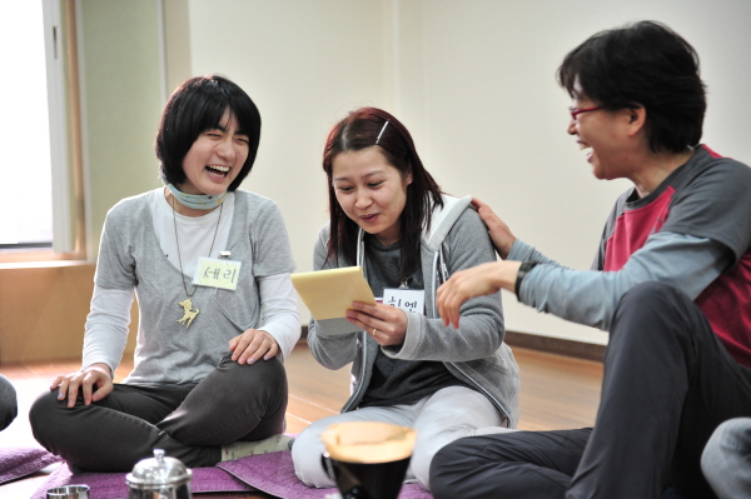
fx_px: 1167
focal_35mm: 56
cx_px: 376
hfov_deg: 35.7
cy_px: 250
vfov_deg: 24.2
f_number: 2.8
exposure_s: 1/100
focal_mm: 56
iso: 1600
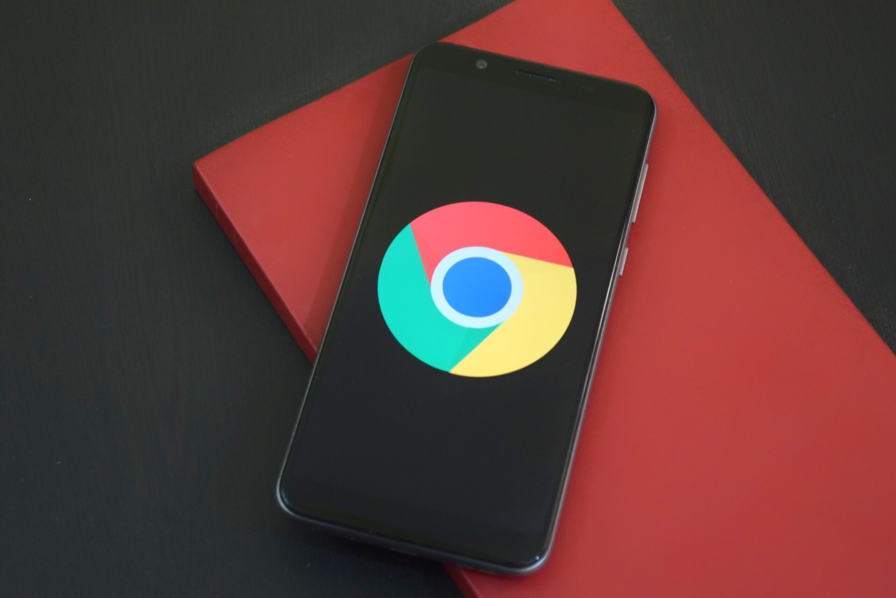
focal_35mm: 82
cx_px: 448
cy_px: 299
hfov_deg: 24.6
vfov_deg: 16.6
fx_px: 2054
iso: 2500
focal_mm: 55
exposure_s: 1/60
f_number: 5.6
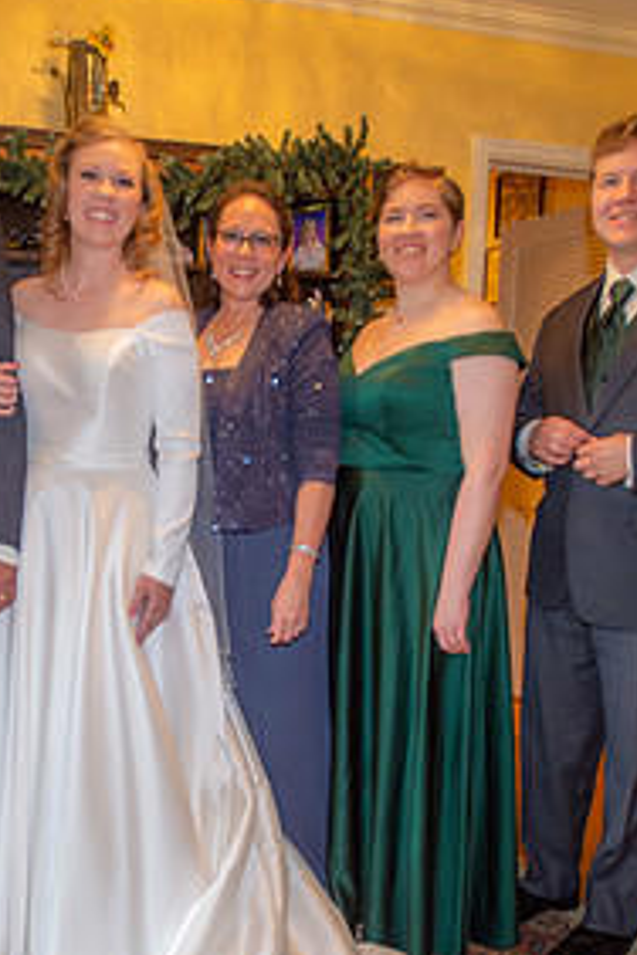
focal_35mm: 35
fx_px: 929
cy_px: 603
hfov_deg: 37.3
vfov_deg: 53.8
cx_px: 197
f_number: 3.2
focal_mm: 17
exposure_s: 1/80
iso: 1250
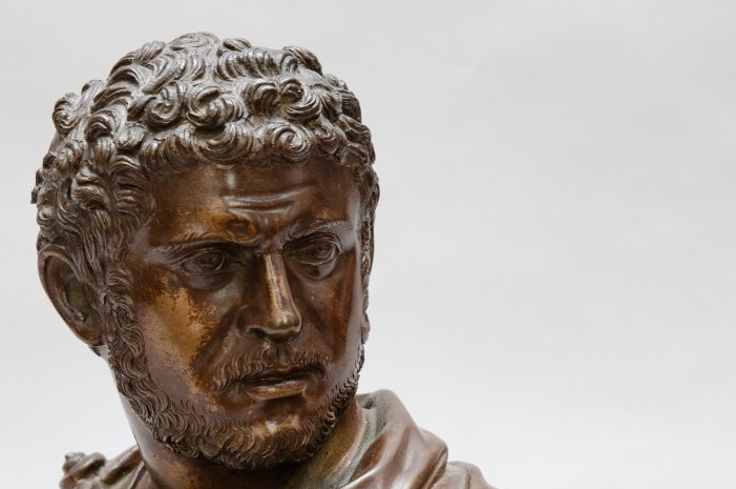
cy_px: 338
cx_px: 261
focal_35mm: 154
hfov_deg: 13.3
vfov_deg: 8.9
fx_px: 3143
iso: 200
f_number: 8
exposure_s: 1/125
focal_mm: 60
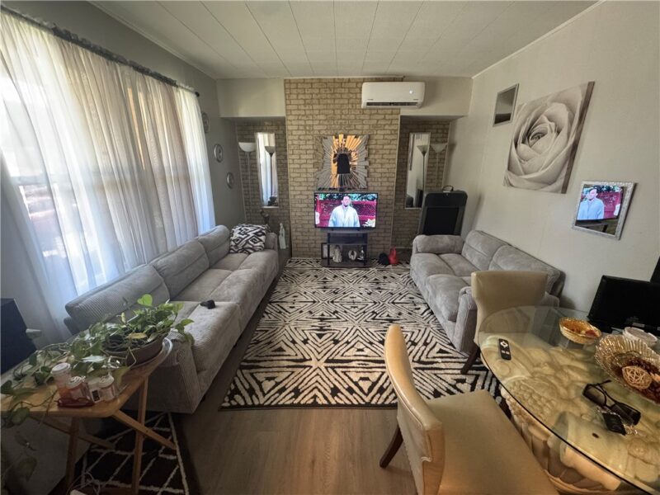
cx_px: 330
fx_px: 267
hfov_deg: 102.1
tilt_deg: -19.4
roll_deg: +0.3
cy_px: 248
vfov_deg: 85.7
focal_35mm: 14
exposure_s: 1/49
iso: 640
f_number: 2.2
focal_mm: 2.22
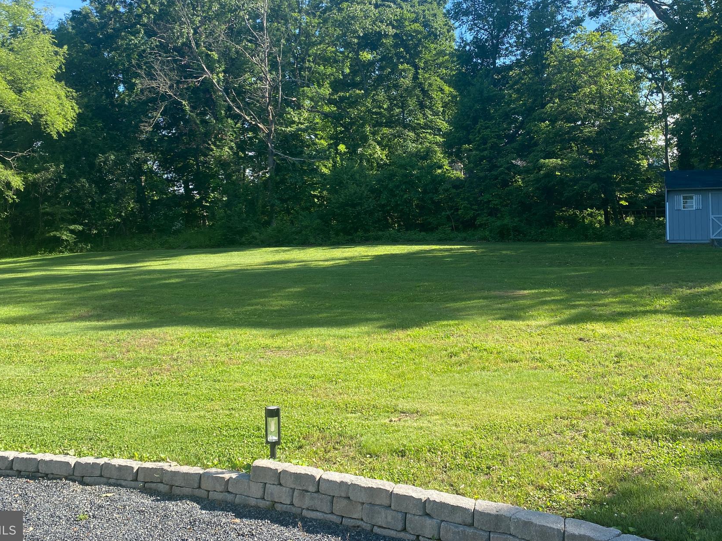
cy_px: 213
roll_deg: -0.3
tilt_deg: +3.1
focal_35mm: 32
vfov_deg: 43.9
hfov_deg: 56.8
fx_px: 667
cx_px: 359
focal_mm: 4.25
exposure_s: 1/719
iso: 32
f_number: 1.8
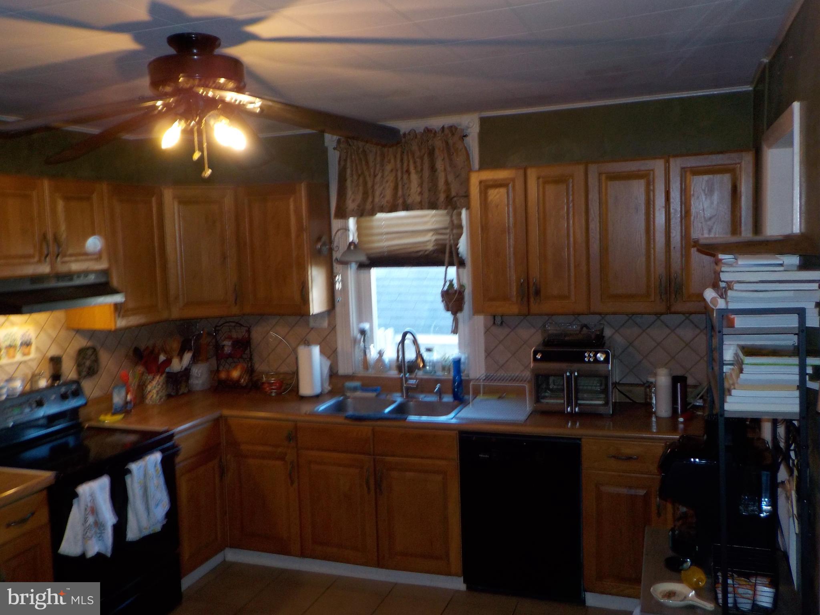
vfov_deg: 46.8
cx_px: 410
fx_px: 711
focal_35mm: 30
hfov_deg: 60.0
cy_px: 308
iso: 200
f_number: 3.3
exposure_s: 1/30
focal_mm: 4.1
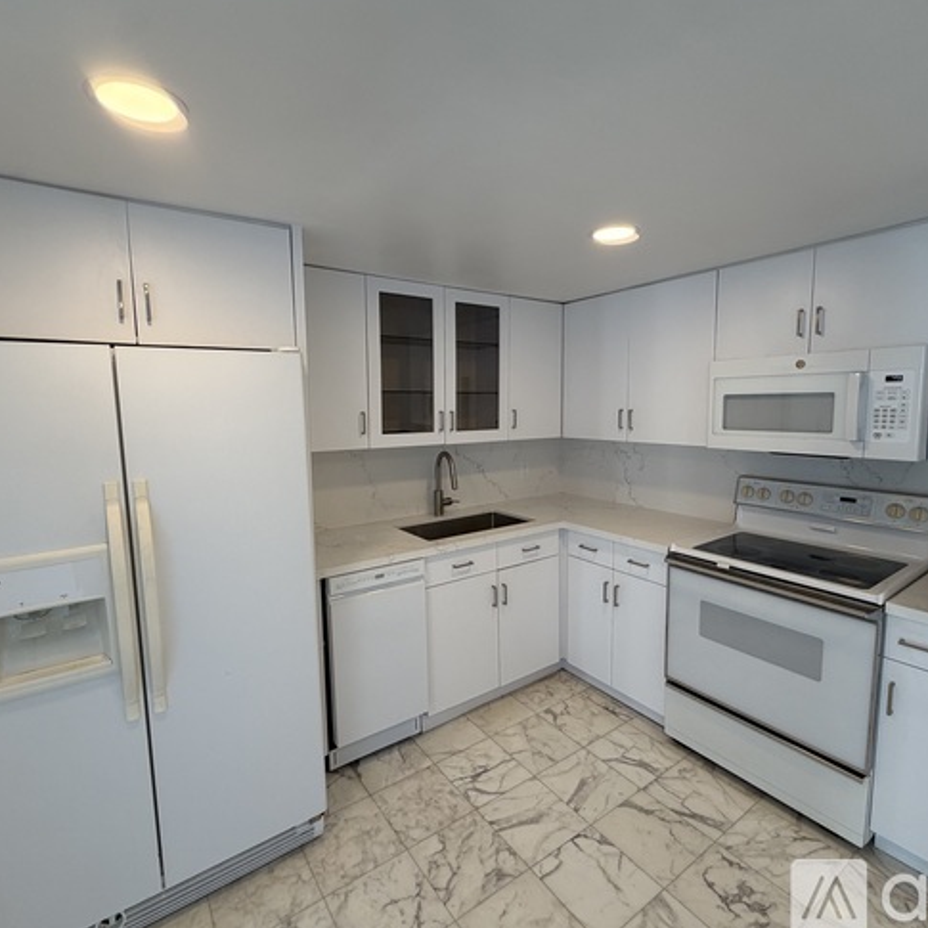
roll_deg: +1.2
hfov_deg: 84.0
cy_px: 457
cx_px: 462
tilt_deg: -6.1
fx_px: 516
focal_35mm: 17
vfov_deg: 84.0
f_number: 2.2
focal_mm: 2.22
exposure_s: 1/120
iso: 100
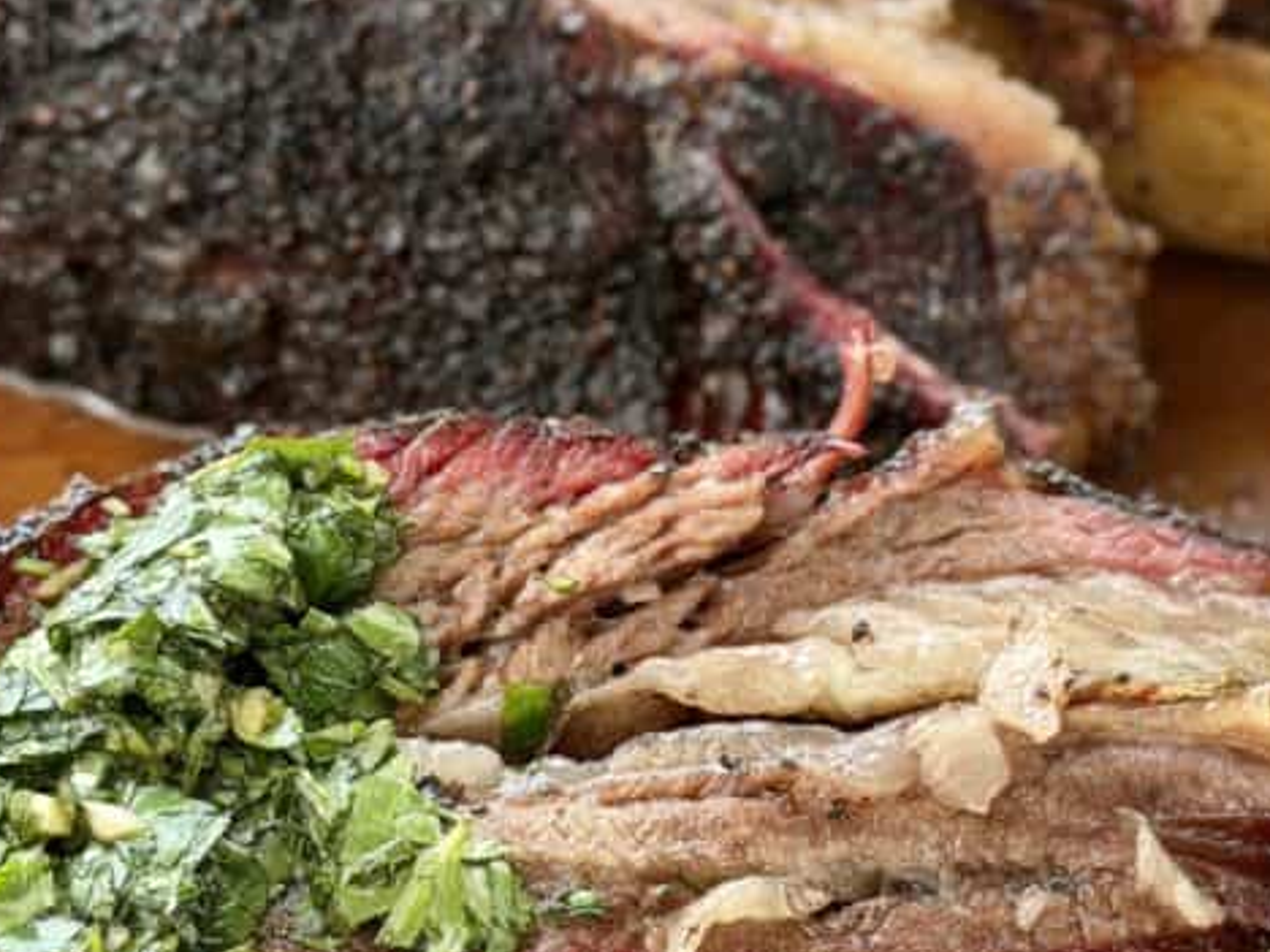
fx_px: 4403
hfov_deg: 16.4
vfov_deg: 12.3
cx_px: 594
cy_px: 663
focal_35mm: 120
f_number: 1.78
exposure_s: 1/553
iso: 80
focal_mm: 6.76
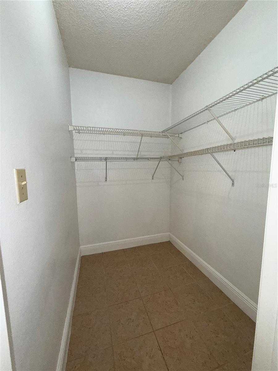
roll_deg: +0.6
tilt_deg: -5.7
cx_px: 139
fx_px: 150
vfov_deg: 102.1
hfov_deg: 85.7
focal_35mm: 14
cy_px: 186
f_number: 2.2
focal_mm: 2.22
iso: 160
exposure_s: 1/120
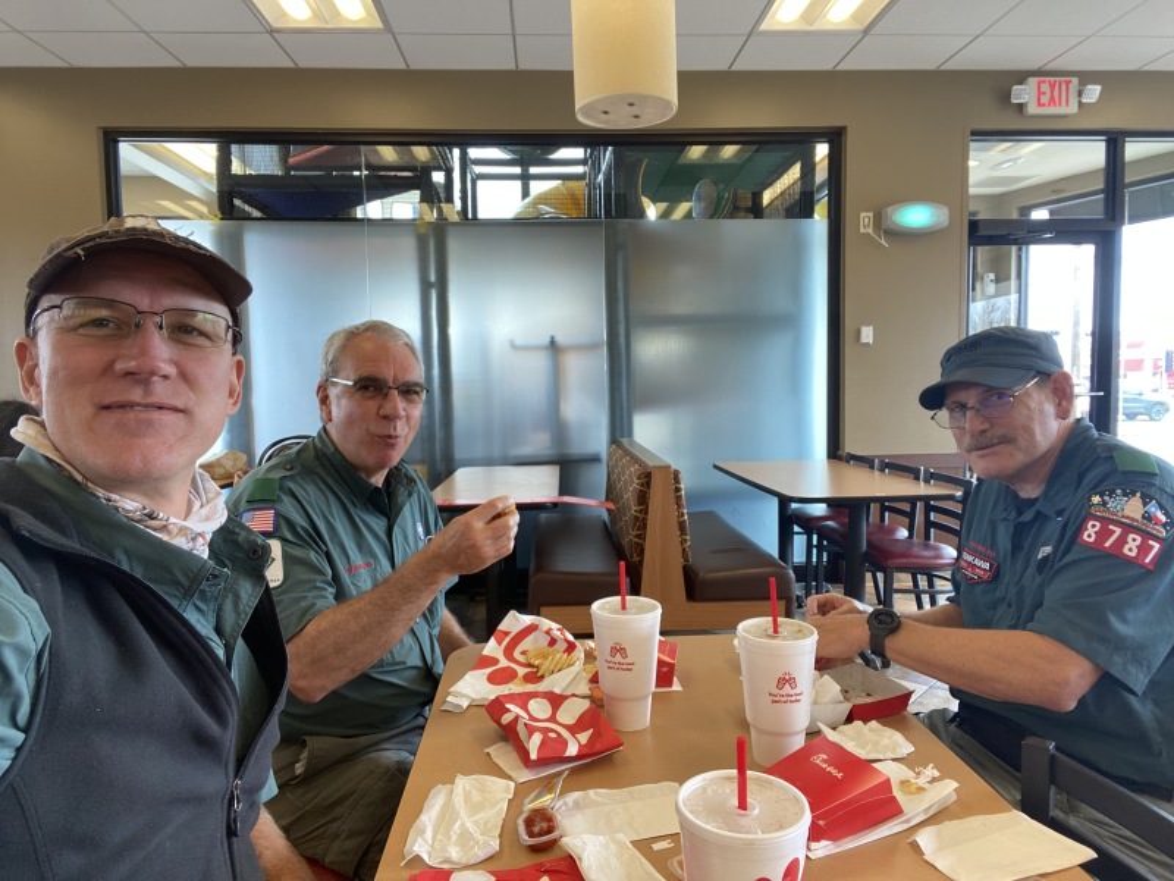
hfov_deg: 73.9
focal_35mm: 23
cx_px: 587
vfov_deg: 58.9
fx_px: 780
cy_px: 440
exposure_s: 1/60
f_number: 2.2
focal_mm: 2.71
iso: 100
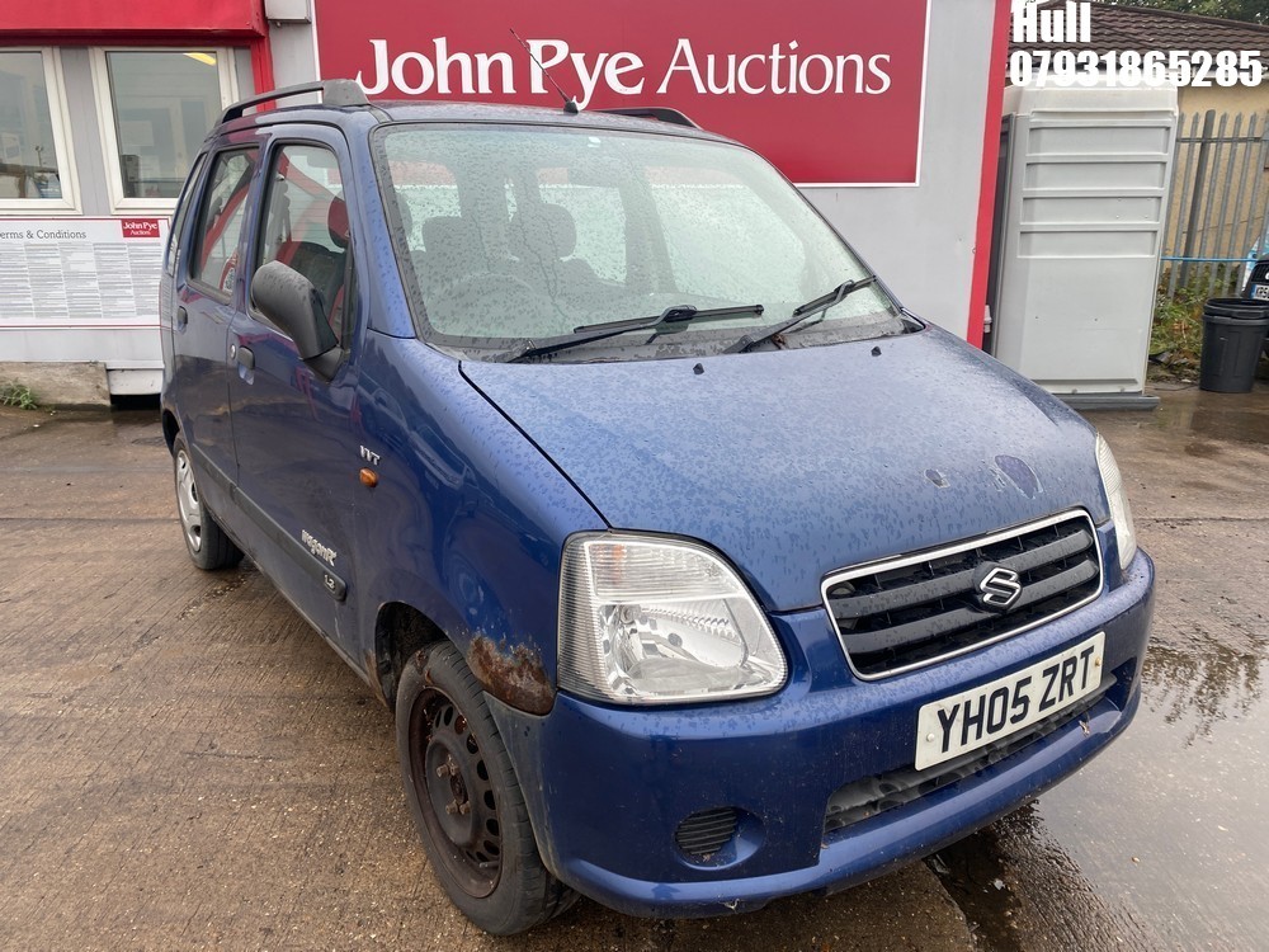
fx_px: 953
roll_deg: -0.2
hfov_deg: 67.3
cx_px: 634
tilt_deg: -15.2
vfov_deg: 53.1
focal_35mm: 26
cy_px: 476
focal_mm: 4.25
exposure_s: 1/235
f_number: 1.8
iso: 32
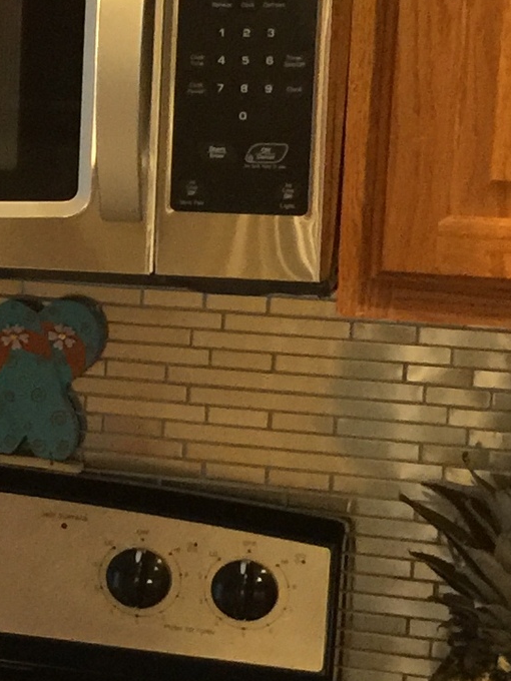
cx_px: -908
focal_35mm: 131
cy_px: 274
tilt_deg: -7.5
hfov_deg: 9.4
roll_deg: -1.0
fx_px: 2578
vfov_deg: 15.0
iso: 80
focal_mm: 4.15
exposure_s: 1/15
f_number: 2.2
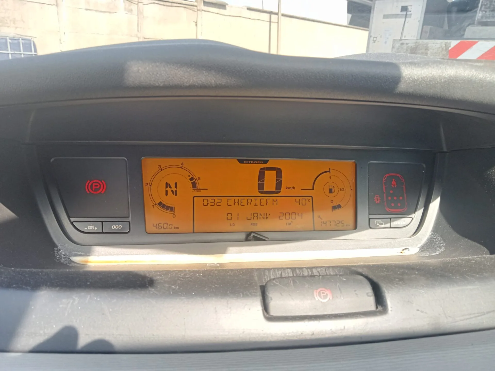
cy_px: 186
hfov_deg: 63.4
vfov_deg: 49.7
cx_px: 248
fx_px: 400
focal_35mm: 28
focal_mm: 3.46
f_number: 2.2
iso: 129
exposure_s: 1/50
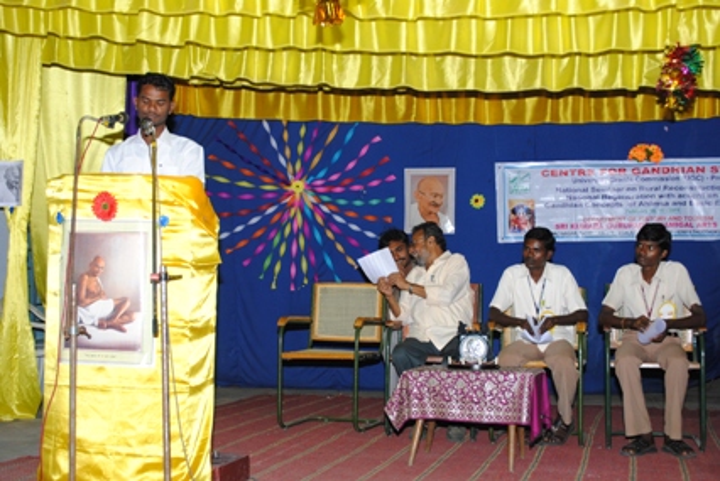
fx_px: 961
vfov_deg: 28.1
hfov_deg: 41.1
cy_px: 240
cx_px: 360
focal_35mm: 48
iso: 400
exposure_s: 1/160
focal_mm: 32
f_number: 5.6
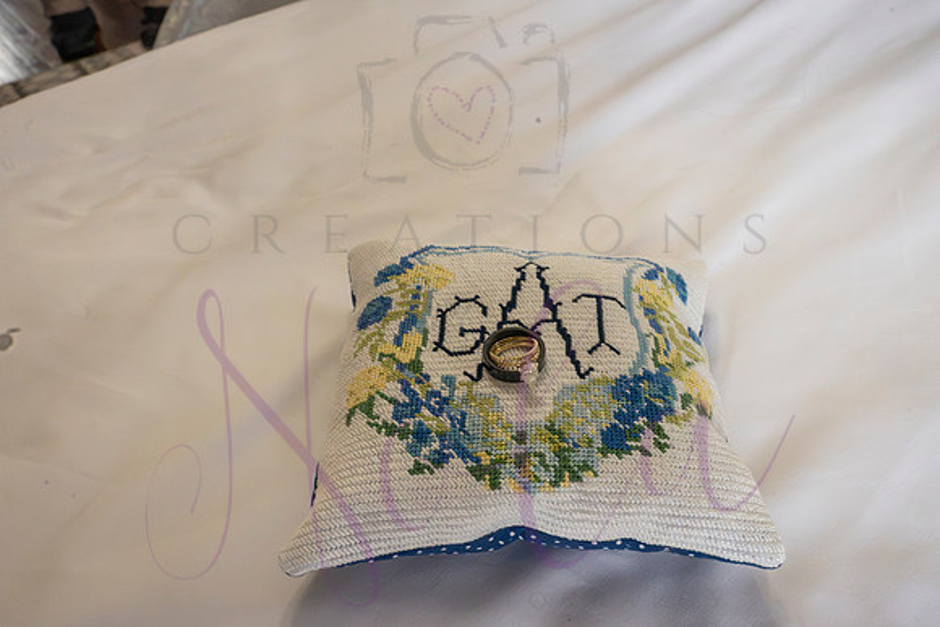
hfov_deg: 60.2
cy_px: 311
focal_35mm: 31
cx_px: 473
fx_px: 811
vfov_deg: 42.3
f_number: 14
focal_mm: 30.5
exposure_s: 1/320
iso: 22800
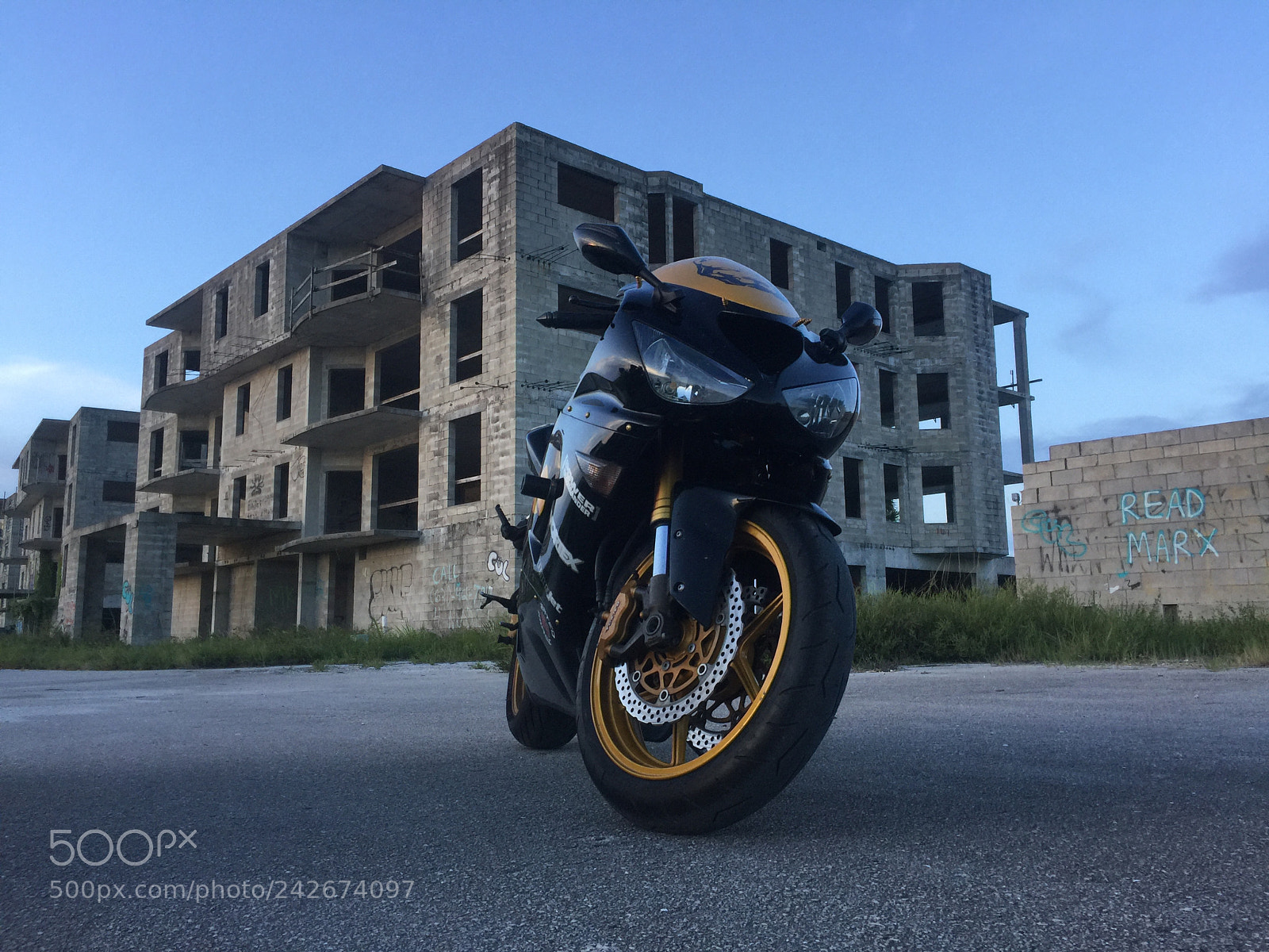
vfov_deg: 48.2
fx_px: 1063
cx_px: 634
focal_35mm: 29
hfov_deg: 61.7
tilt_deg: +8.7
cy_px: 476
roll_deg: -1.0
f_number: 2.2
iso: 40
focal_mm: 4.15
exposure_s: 1/40
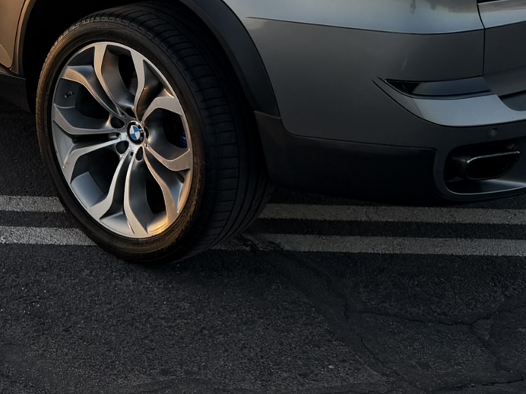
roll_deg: -0.5
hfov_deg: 26.5
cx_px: 50
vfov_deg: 18.8
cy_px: -154
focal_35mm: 71
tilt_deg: -6.3
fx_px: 1079
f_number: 1.78
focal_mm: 6.76
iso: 80
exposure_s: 1/868
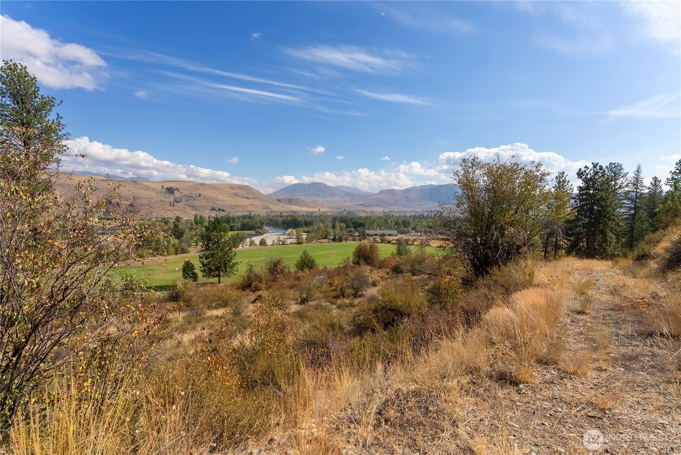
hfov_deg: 95.0
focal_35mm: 16
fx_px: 312
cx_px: 340
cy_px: 228
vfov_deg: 72.1
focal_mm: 16.5
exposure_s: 1/8000
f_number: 6.3
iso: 100
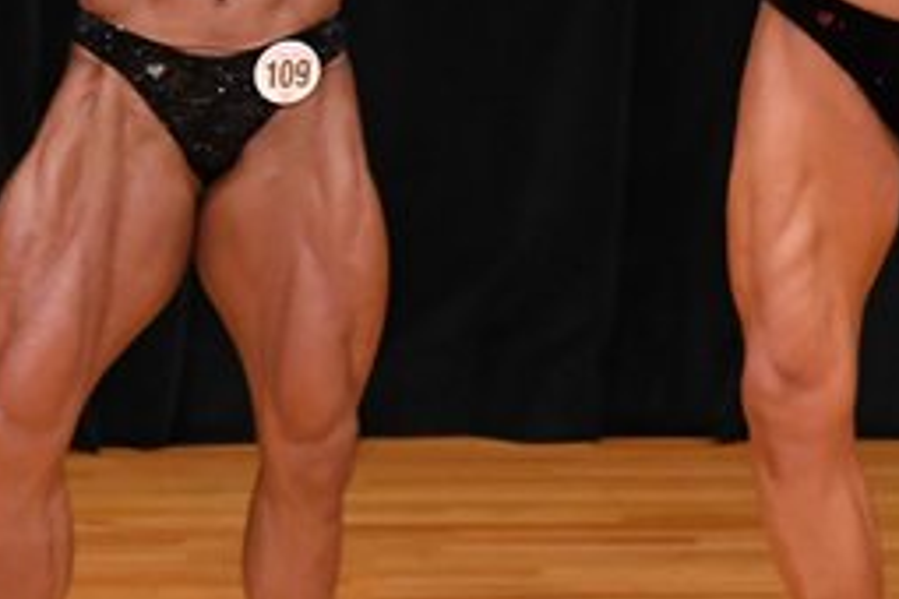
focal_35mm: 821
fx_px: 20501
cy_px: 18
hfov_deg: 2.5
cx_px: 312
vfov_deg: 1.7
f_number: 5.6
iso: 3200
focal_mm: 180
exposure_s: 1/400
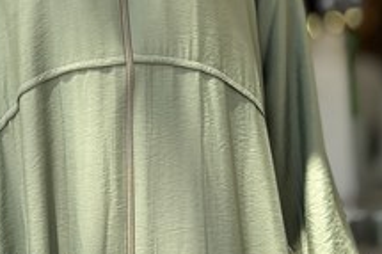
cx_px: 96
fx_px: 1283
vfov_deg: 11.2
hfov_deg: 16.8
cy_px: -25
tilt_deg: +5.1
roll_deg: +0.6
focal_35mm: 121
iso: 80
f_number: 1.78
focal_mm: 6.86
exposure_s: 1/663
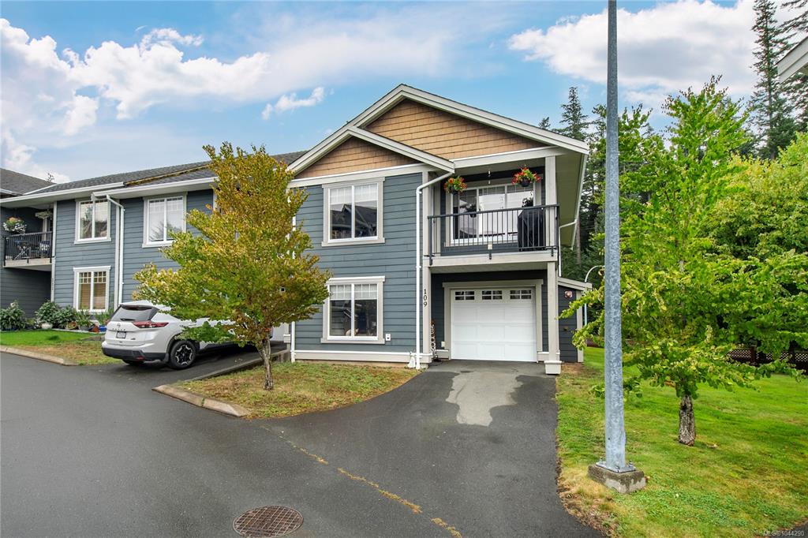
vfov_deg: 67.3
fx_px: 404
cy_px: 269
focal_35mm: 18
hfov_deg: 90.0
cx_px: 404
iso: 500
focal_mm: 12
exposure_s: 1/125
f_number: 11
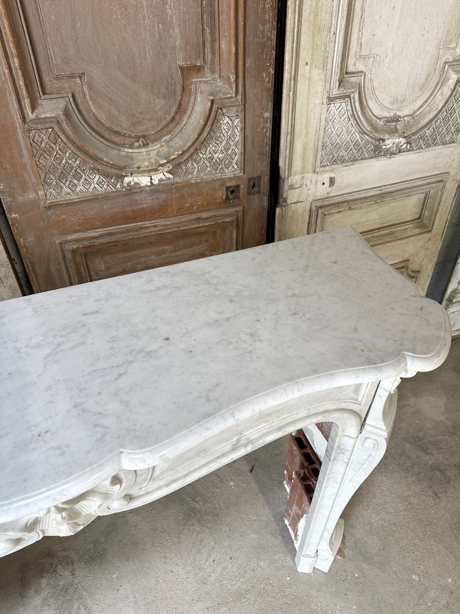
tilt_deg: -42.1
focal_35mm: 24
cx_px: 230
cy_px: 307
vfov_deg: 71.6
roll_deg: -2.8
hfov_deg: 56.8
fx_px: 425
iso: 100
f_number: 1.78
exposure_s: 1/100
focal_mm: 6.86
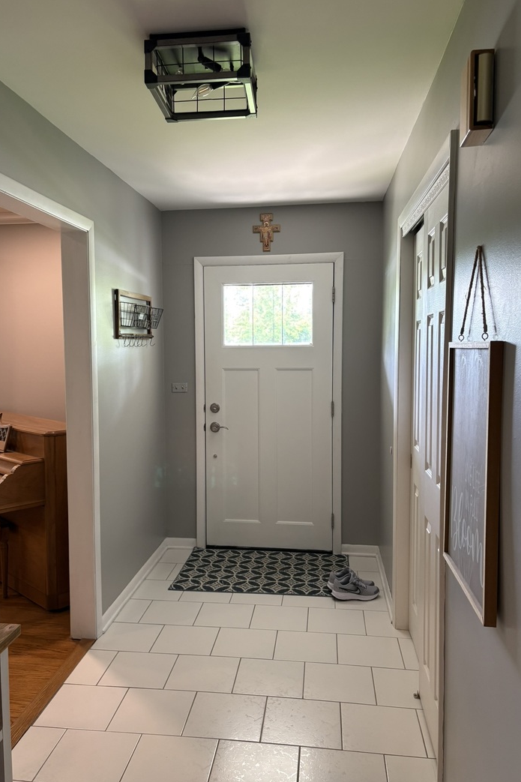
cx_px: 234
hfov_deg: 46.3
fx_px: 608
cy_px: 386
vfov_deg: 65.5
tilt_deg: -3.5
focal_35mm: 28
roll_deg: +0.5
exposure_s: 1/60
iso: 125
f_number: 1.6
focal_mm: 5.96
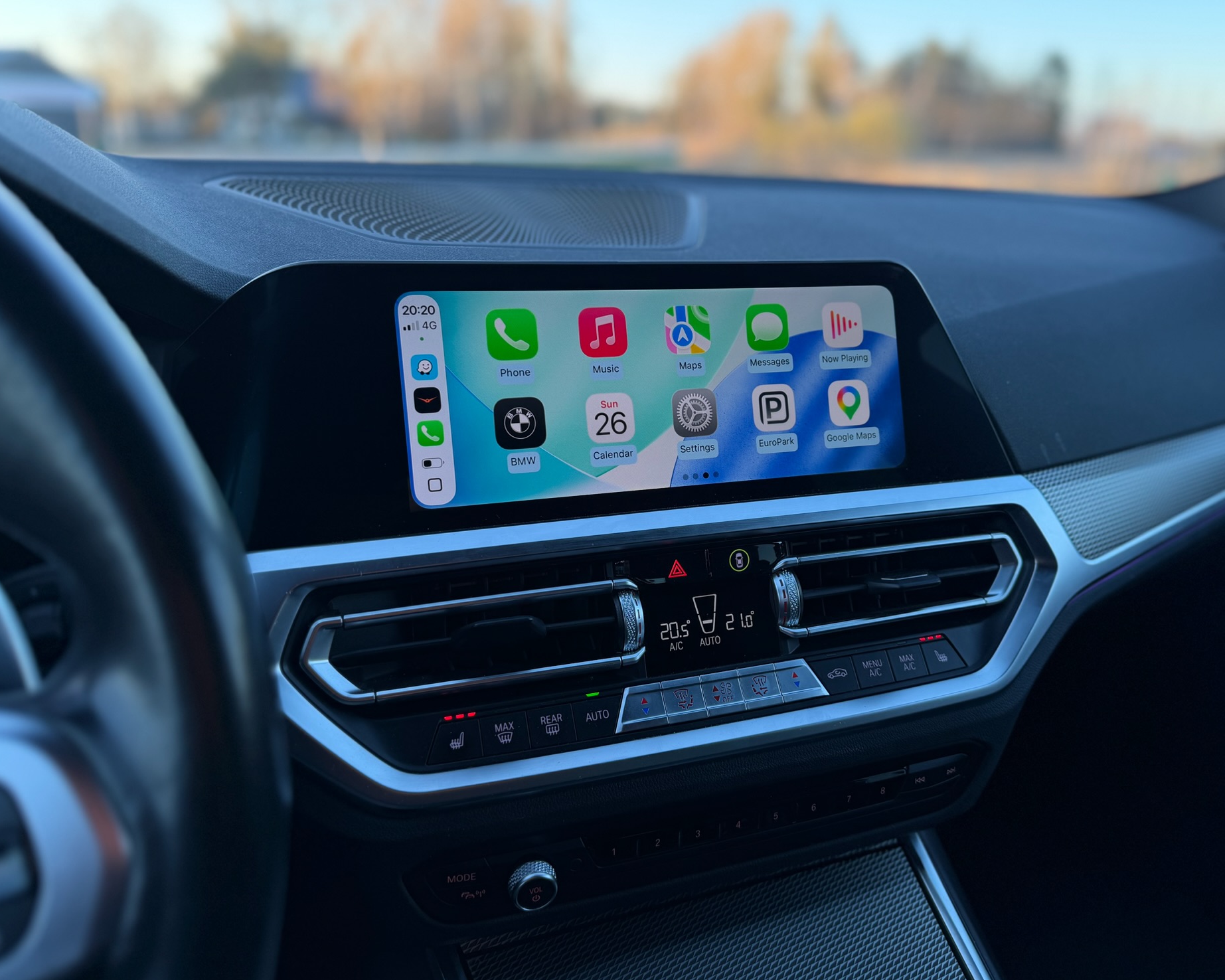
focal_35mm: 26
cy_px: 478
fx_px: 943
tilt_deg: -19.8
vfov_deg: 54.9
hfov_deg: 65.9
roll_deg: -0.8
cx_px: 662
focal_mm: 6.76
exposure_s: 1/102
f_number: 1.78
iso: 64
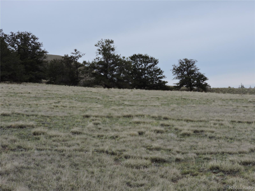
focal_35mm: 100
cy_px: 96
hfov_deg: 19.6
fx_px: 737
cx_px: 128
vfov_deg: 14.8
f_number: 4.1
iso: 100
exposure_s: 1/320
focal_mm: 17.8
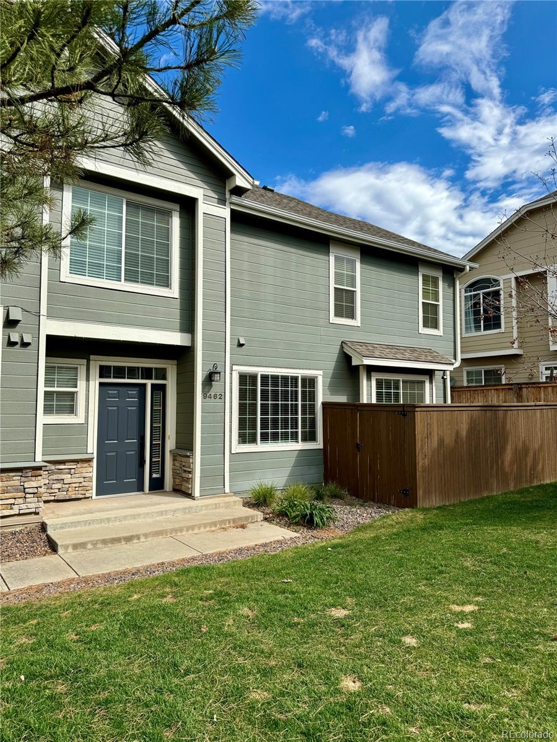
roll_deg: +0.0
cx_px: 278
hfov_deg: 56.8
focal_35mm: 24
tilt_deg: +3.9
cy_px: 371
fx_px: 515
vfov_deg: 71.6
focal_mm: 6.76
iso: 80
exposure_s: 1/4049
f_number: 1.78
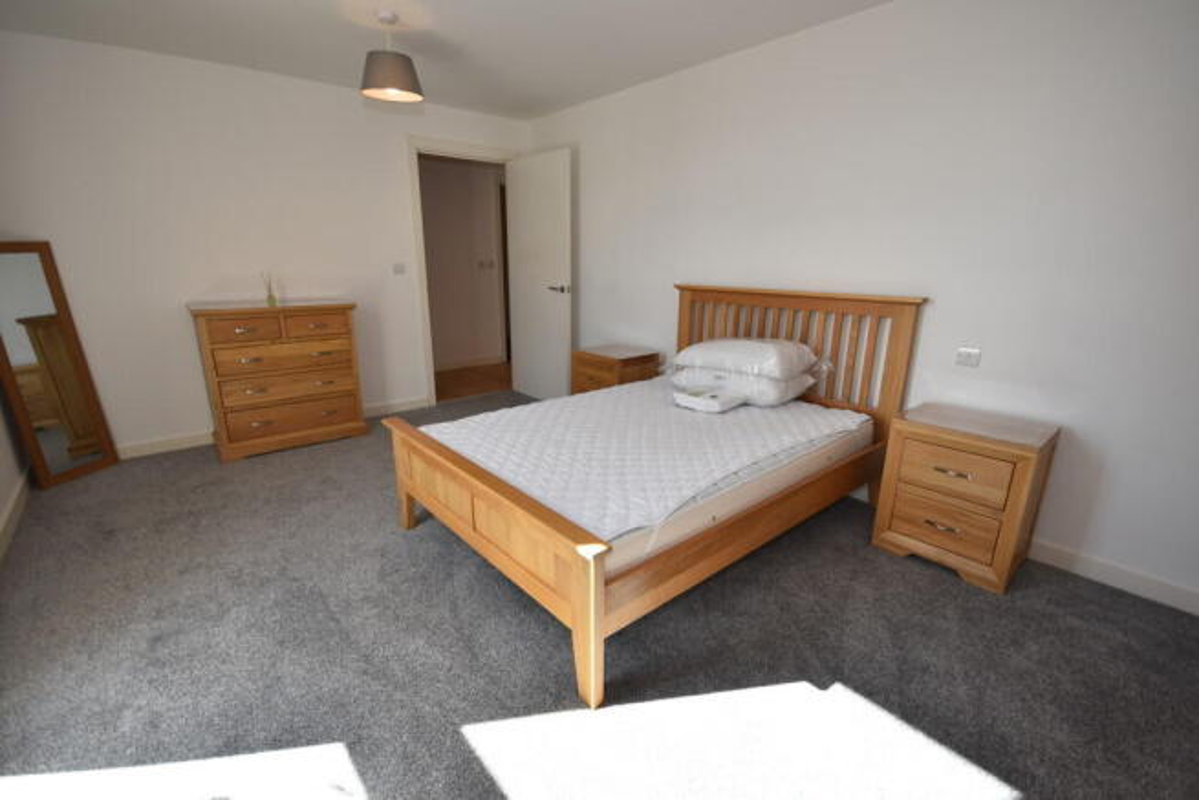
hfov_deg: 100.4
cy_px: 400
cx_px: 600
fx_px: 500
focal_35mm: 15
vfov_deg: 77.4
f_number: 5
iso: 360
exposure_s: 1/200
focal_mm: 10
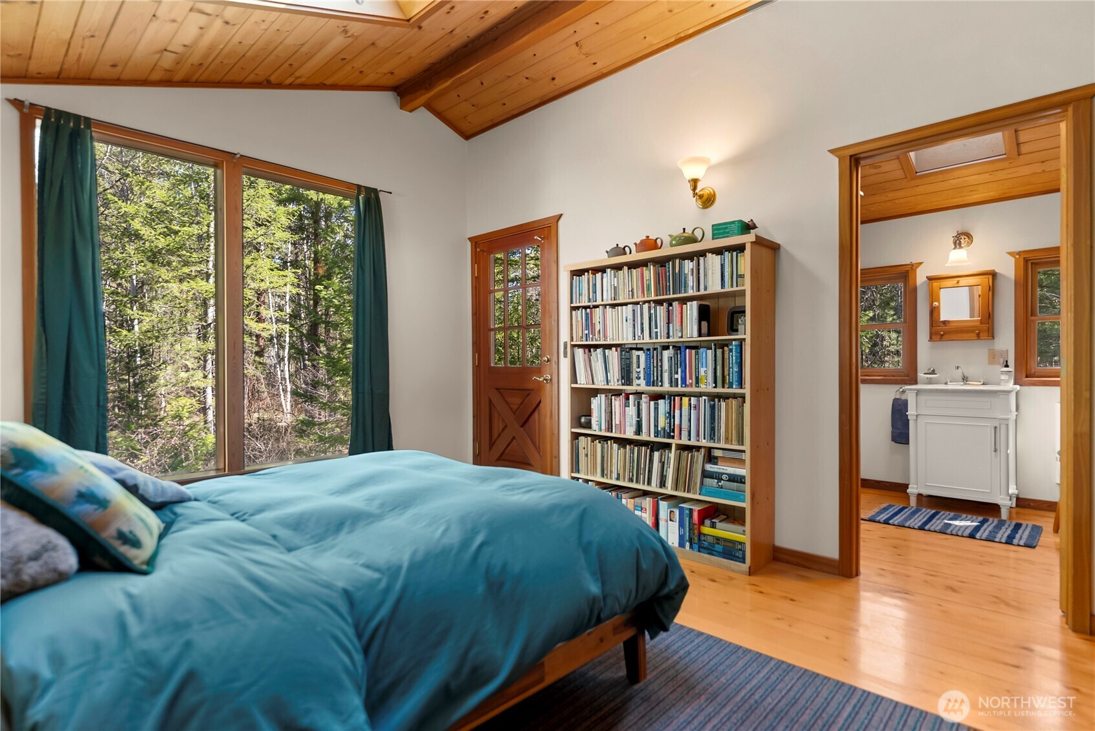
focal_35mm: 18
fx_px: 542
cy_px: 366
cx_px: 548
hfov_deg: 90.6
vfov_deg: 68.0
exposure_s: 1/10
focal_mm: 17.8
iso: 400
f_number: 2.8
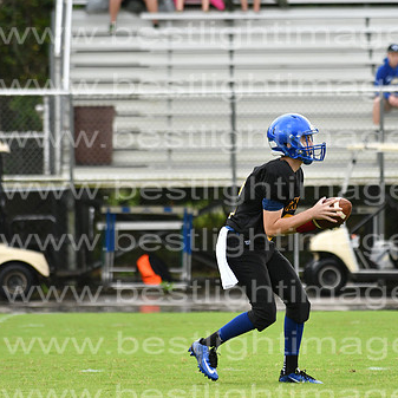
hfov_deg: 5.7
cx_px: 270
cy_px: 217
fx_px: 3993
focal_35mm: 307
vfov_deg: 5.7
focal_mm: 140
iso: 800
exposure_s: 1/2000
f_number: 3.5
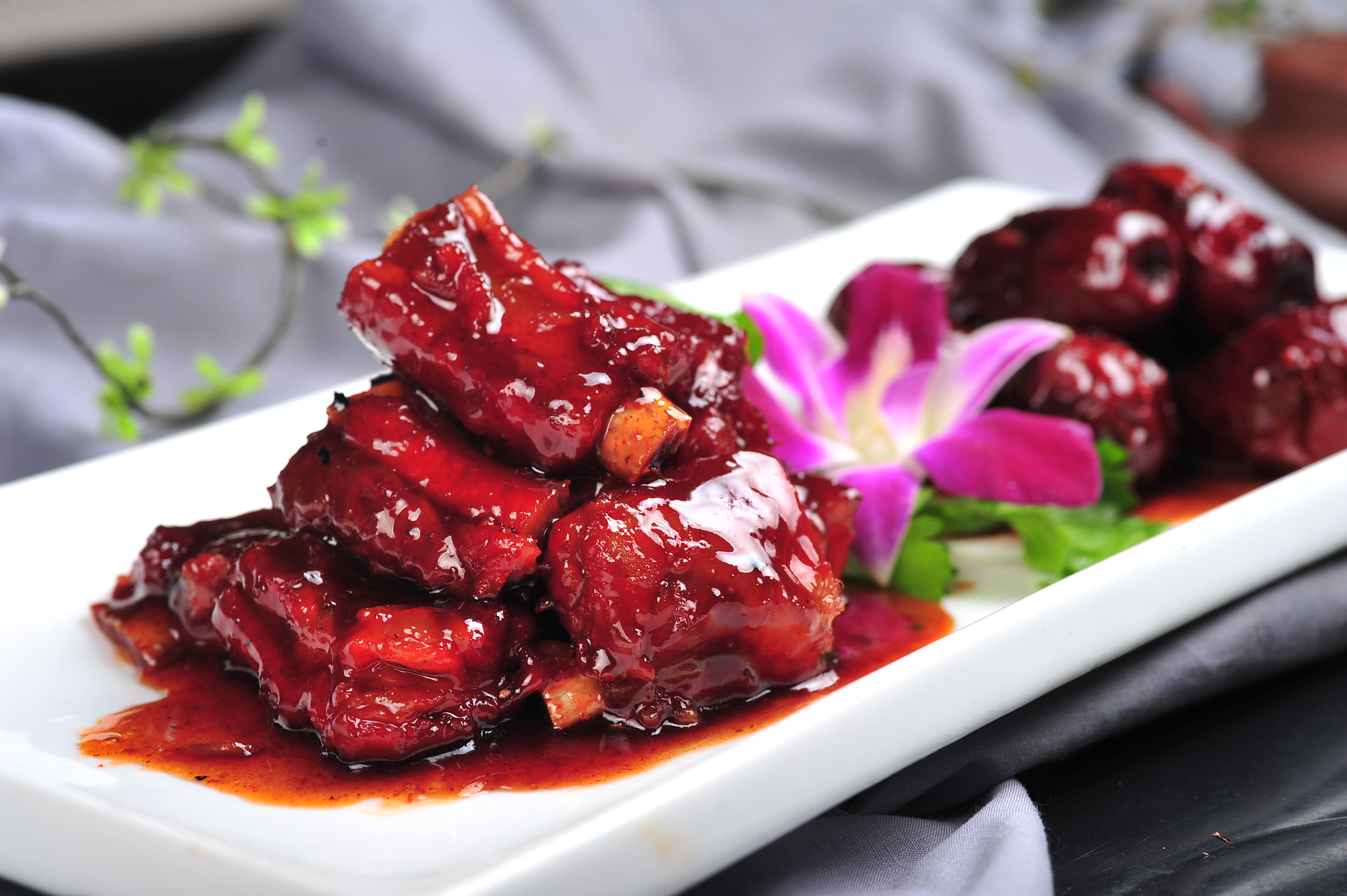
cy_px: 448
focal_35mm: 90
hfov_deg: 22.6
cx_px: 674
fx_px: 3366
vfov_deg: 15.2
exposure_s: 1/160
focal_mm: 90
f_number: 13
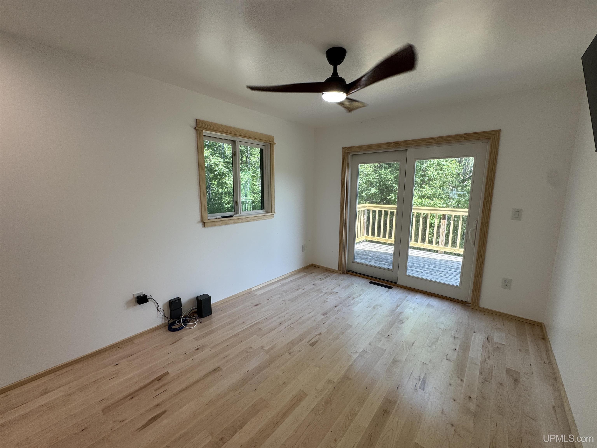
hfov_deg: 102.1
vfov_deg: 85.7
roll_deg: -0.7
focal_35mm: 14
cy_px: 224
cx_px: 298
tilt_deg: -9.1
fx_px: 241
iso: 50
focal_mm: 2.22
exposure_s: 1/120
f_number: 2.2
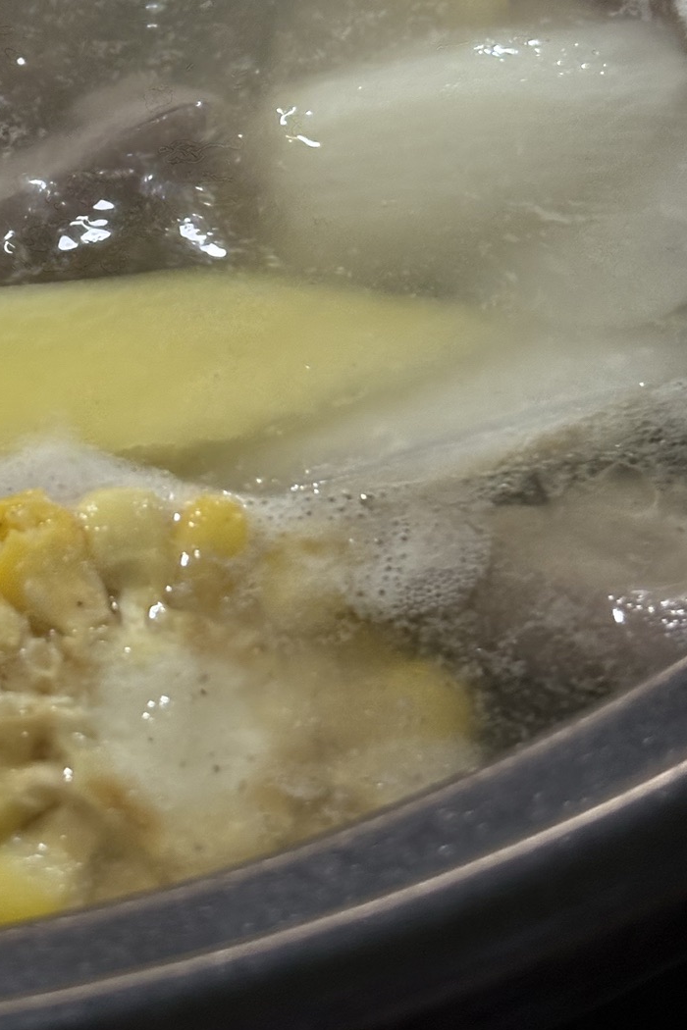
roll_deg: +6.2
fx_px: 2948
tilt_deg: -39.5
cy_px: 55
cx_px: 33
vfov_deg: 19.4
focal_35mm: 103
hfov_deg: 13.1
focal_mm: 5.96
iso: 125
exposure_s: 1/60
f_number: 1.6
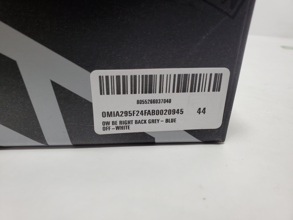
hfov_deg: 67.3
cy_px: 110
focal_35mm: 26
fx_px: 220
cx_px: 146
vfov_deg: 53.1
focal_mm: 4.3
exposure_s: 1/181
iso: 50
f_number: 2.4
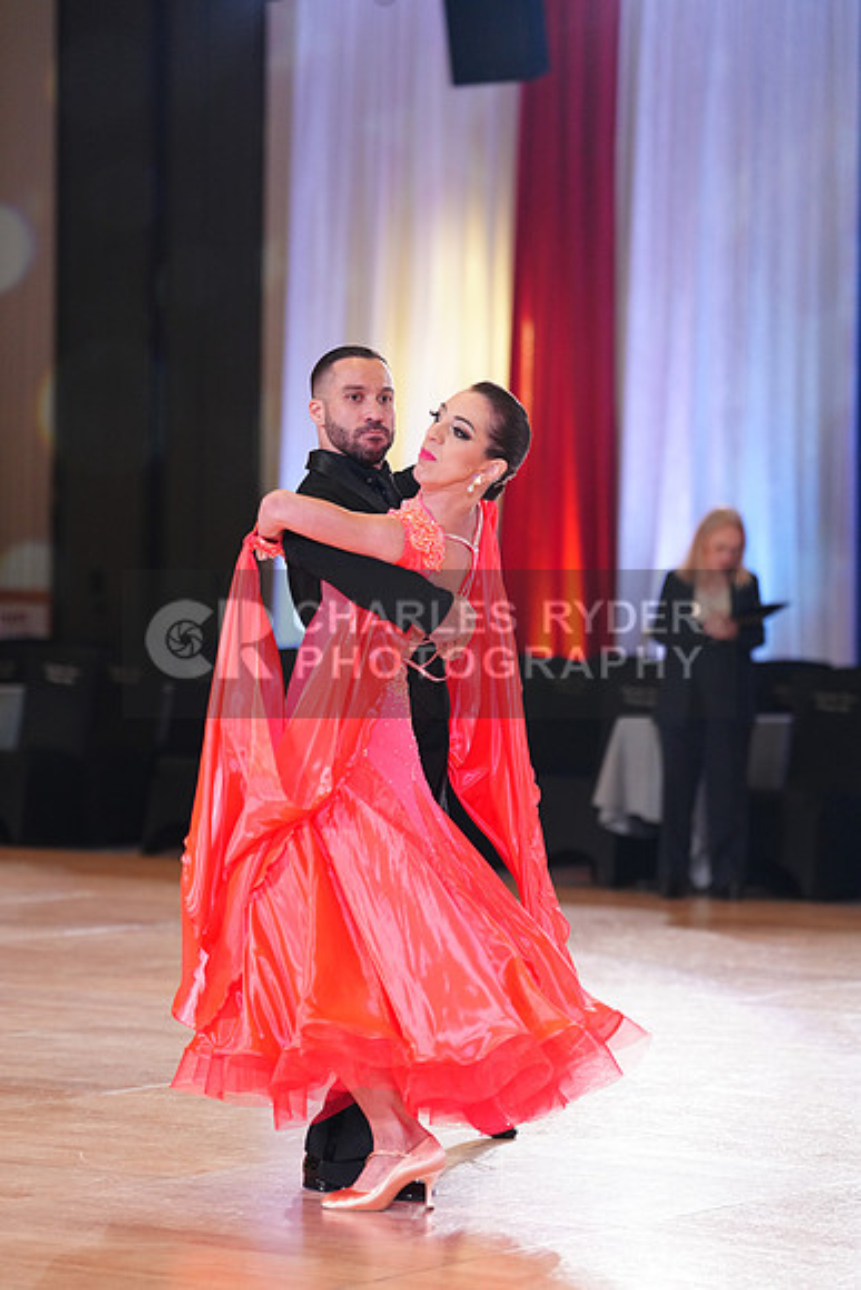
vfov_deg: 18.4
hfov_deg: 12.3
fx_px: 3979
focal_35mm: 111
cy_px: 645
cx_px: 430
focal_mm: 111
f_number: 2.8
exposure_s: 1/500
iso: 2500
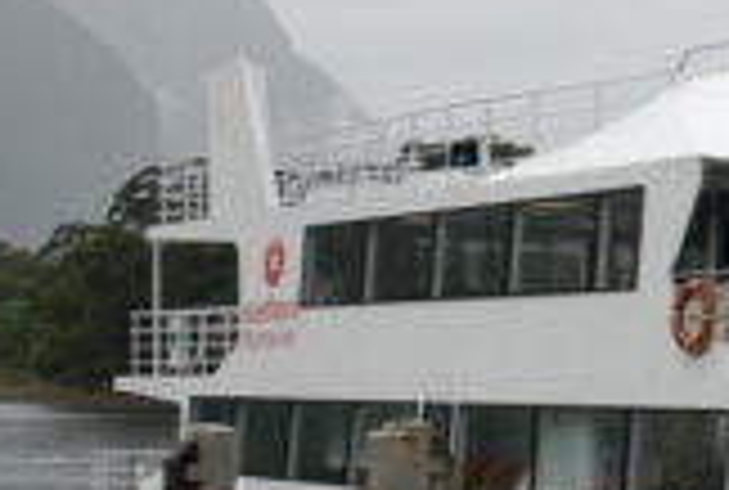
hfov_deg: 17.0
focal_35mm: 116
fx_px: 2346
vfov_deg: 11.9
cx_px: 819
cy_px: 438
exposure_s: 1/320
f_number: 9
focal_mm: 25
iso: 500
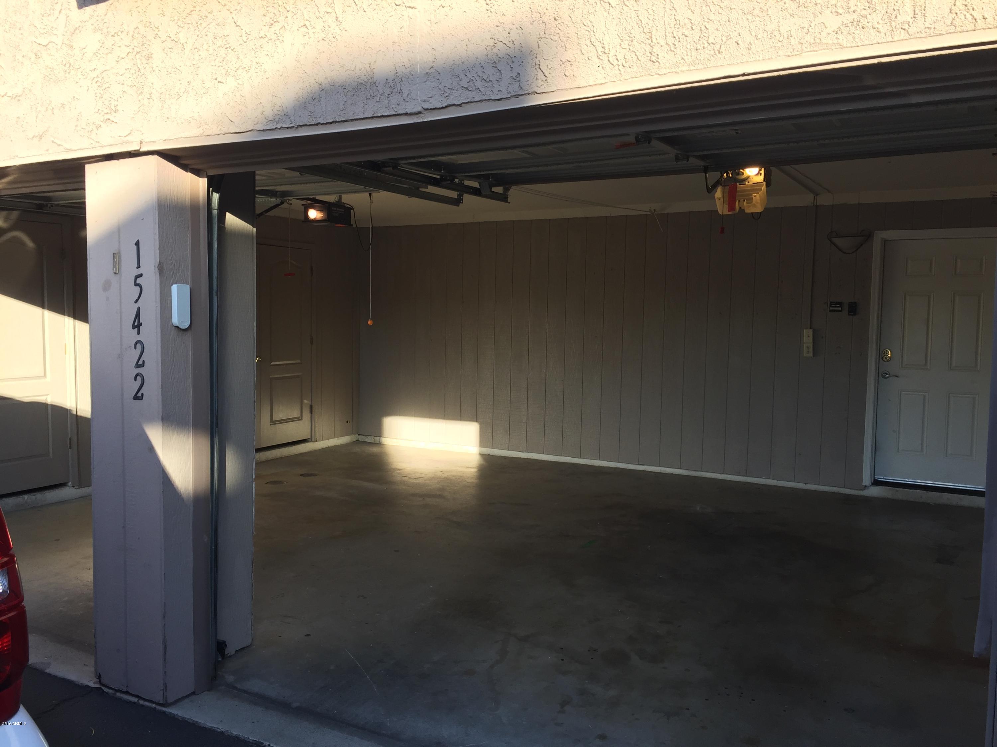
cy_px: 374
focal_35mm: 29
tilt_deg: -5.3
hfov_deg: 61.7
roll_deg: -1.7
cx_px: 498
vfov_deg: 48.2
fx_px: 835
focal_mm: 4.15
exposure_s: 1/258
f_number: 2.2
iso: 32
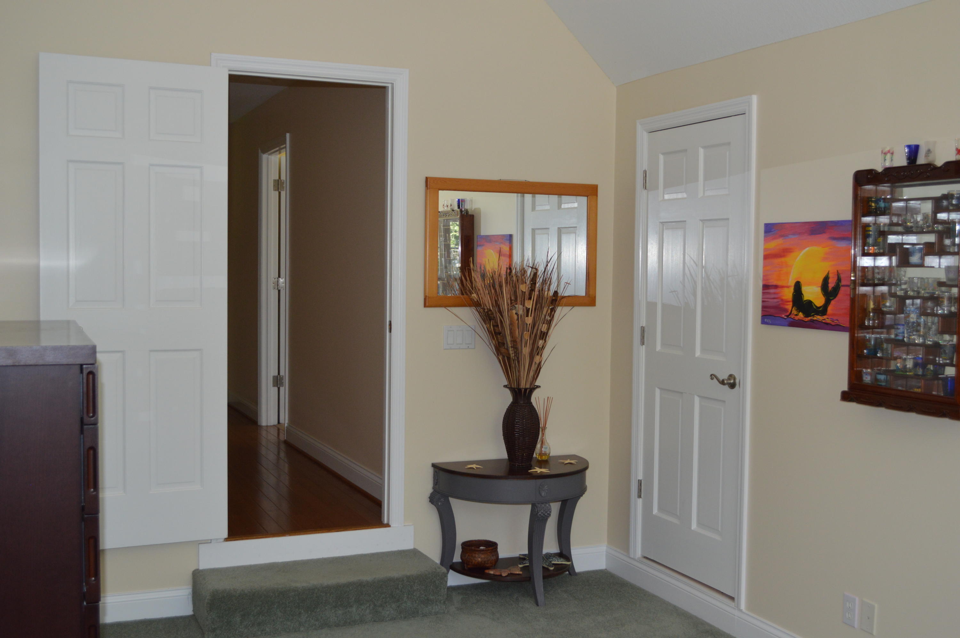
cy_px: 319
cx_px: 480
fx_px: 1039
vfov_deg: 34.1
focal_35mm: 39
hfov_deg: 49.6
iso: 560
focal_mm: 26
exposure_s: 1/60
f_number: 4.2
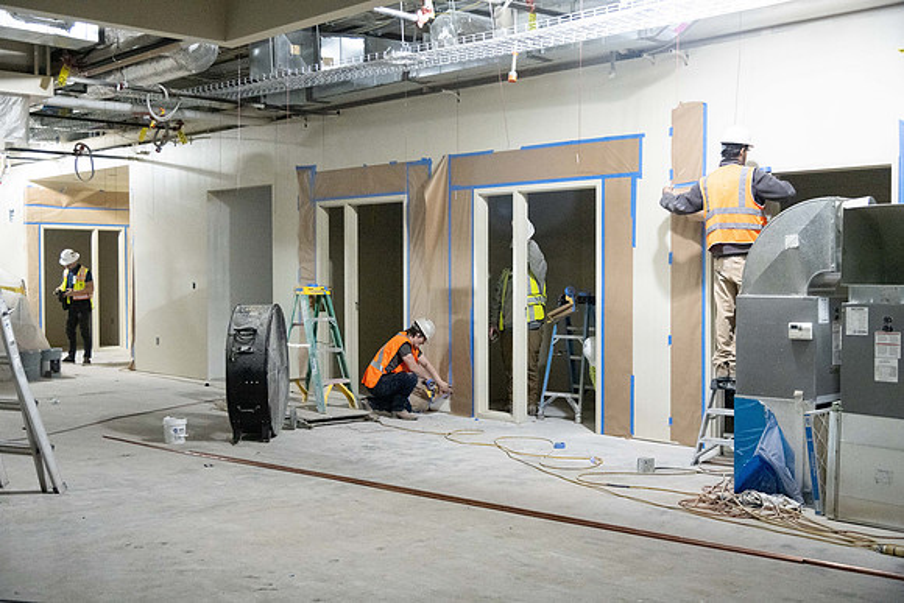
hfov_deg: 50.1
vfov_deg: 34.6
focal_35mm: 39
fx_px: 967
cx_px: 449
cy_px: 302
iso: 6400
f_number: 4
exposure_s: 1/250
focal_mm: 38
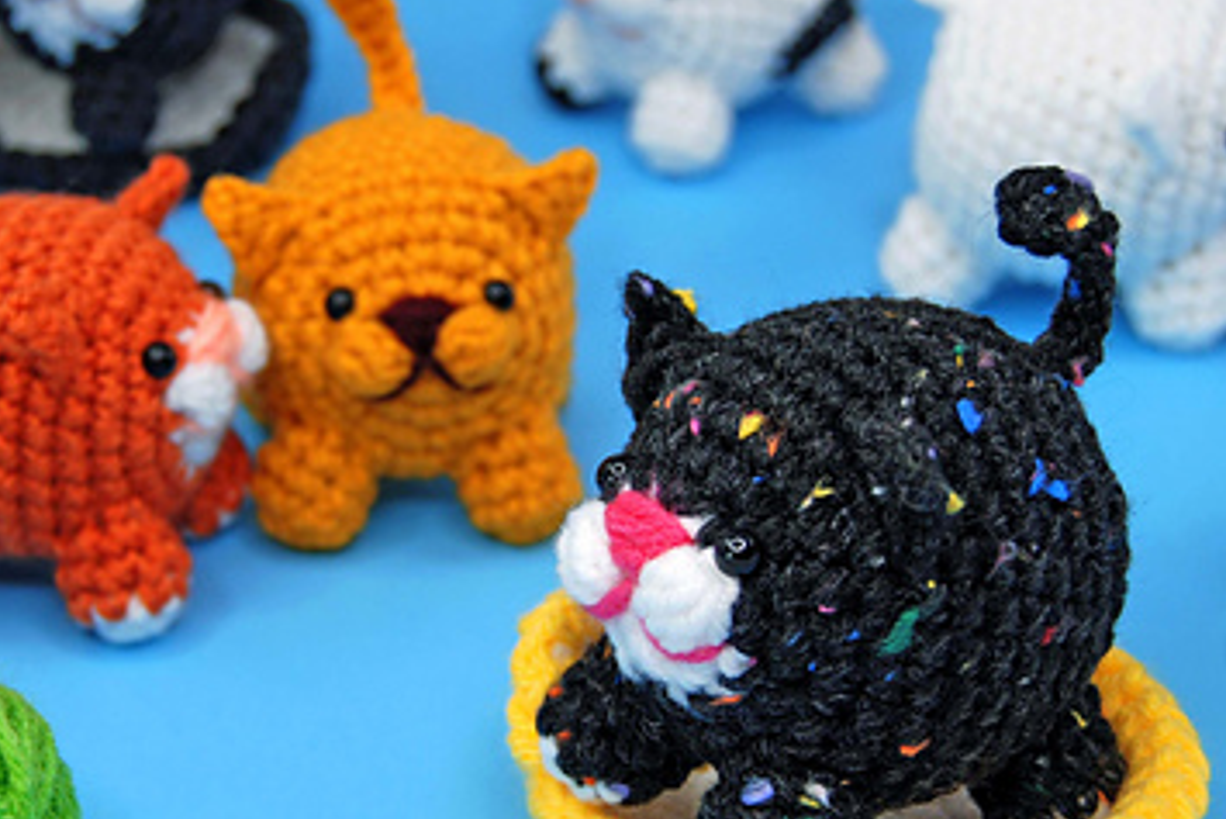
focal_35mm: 84
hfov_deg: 24.1
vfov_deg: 16.3
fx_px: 2858
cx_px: 401
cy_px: 401
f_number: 4.5
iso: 100
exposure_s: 1/80
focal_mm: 31
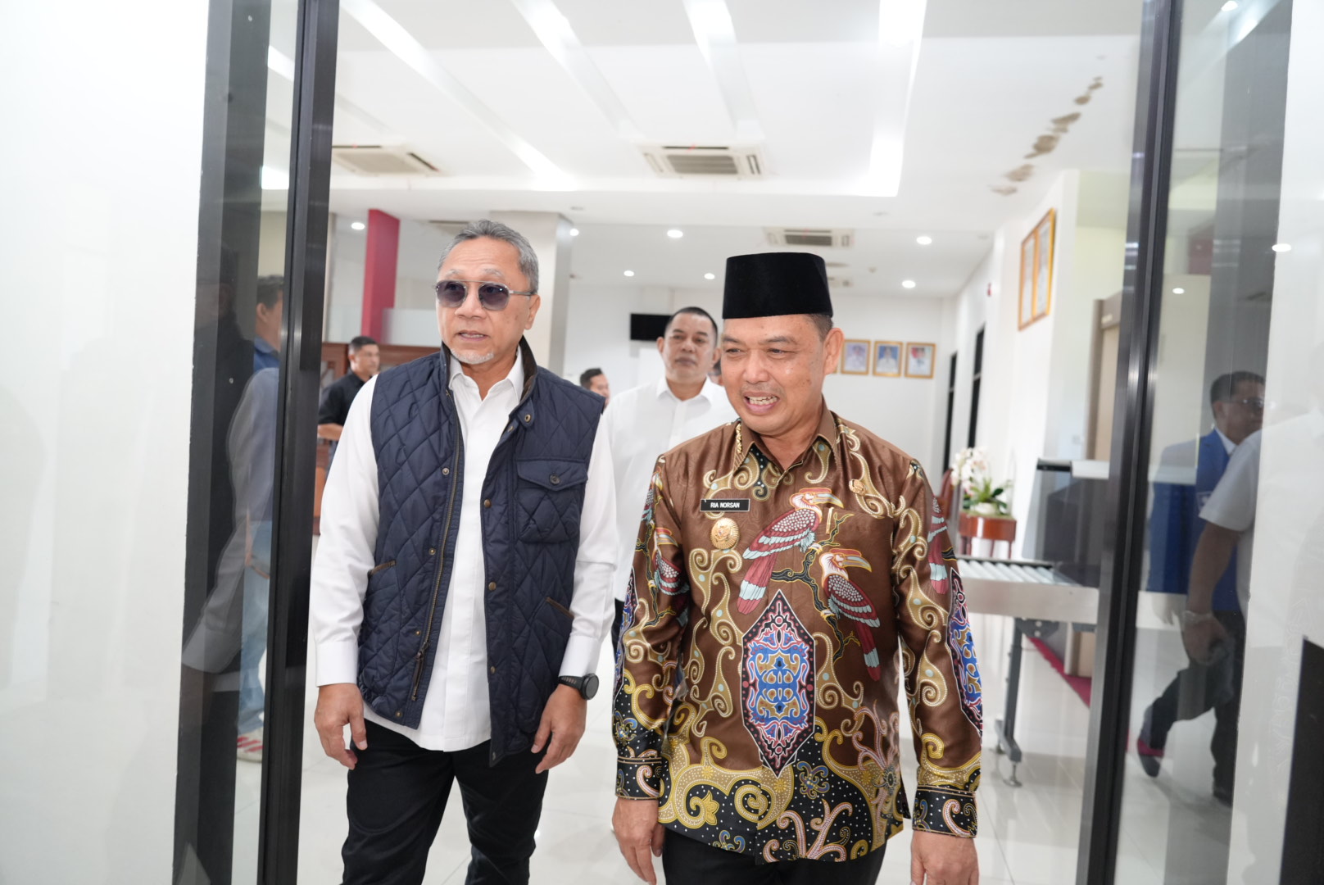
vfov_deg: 53.2
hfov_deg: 73.7
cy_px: 442
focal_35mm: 24
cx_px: 662
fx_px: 883
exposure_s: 1/160
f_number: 4
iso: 3200
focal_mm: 24
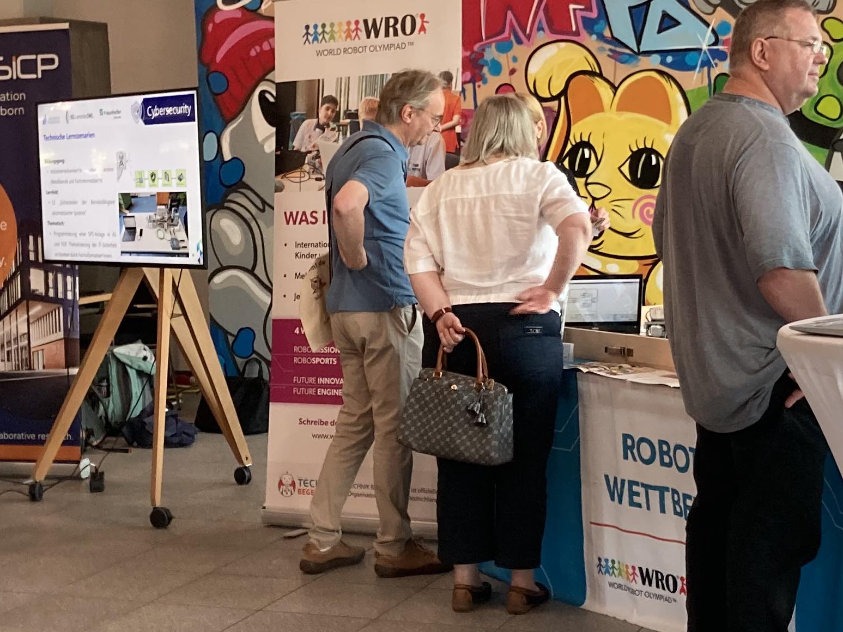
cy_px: 327
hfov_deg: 26.7
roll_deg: +1.9
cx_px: 370
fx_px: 1778
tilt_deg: -4.1
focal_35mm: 73
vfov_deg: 20.2
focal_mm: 3.99
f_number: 1.8
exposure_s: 1/56
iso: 100
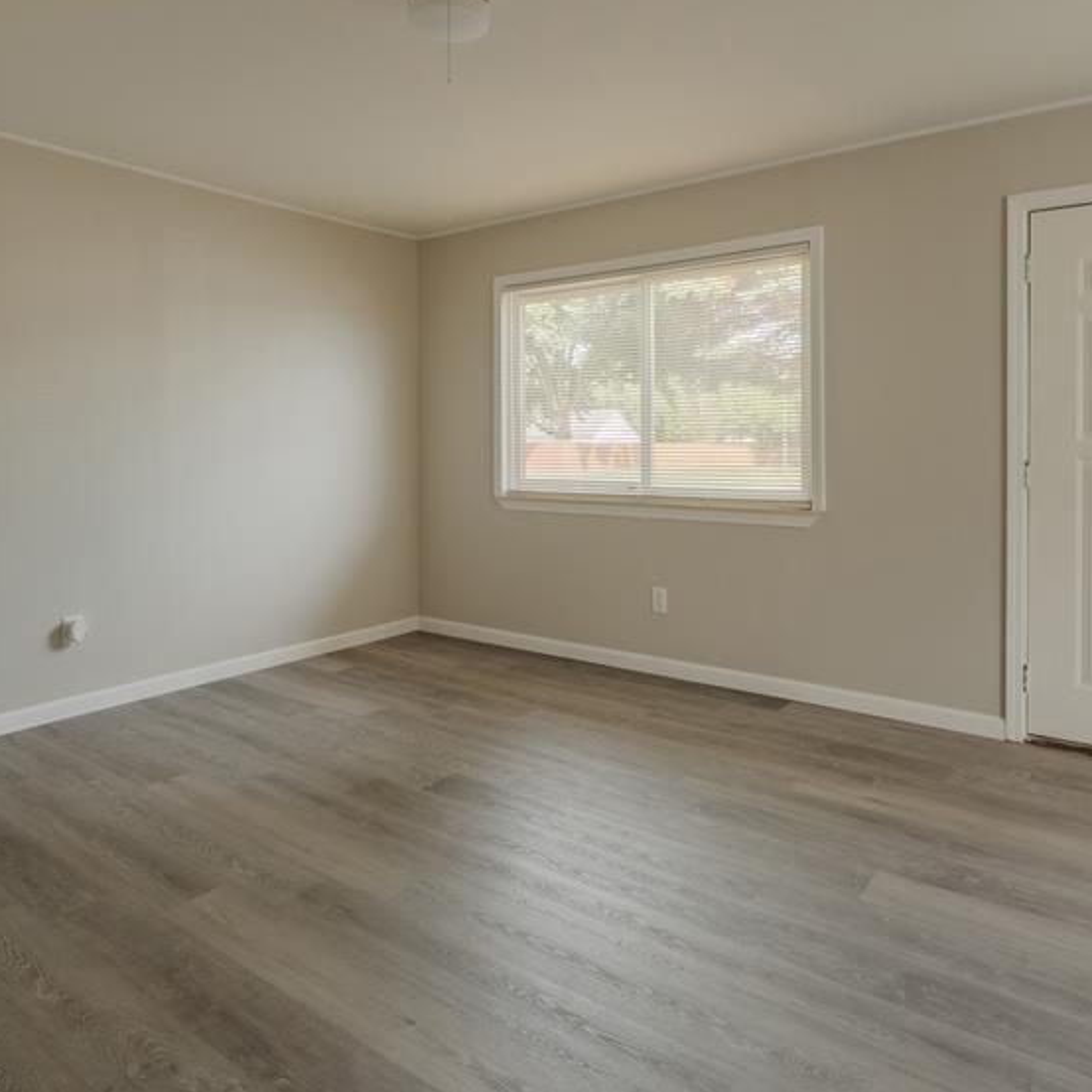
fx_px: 785
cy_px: 442
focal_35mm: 22
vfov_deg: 69.0
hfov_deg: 69.6
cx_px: 526
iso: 400
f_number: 18
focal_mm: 14
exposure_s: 1/100
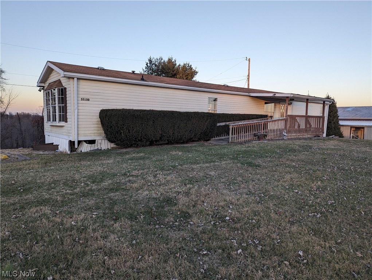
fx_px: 258
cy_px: 140
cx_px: 186
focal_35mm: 24
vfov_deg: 56.9
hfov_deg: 71.5
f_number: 1.85
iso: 47
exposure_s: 1/211
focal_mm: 6.81
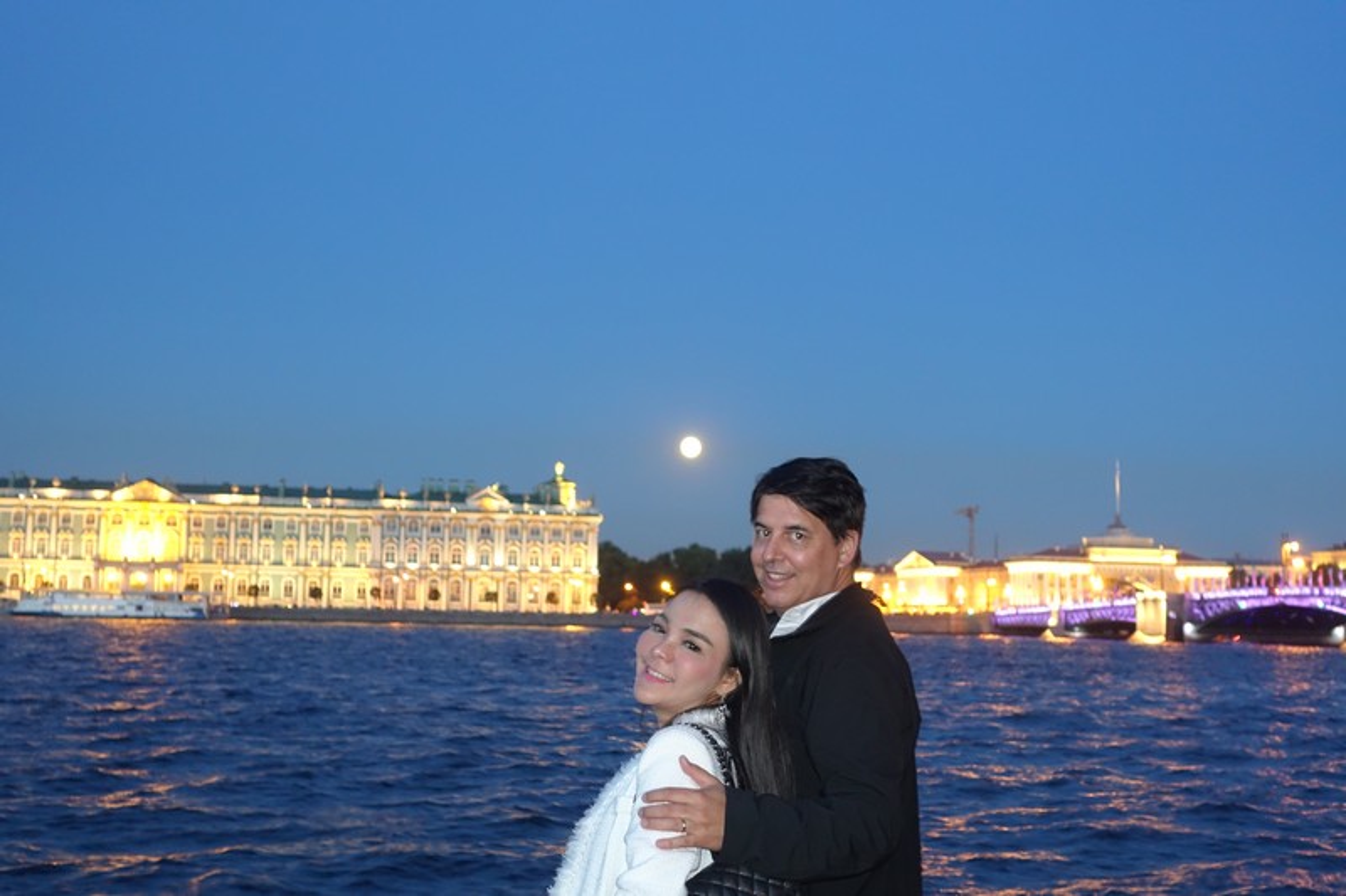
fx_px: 1832
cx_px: 673
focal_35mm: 49
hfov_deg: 40.4
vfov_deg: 27.5
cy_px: 448
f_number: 2.8
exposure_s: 1/8
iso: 800
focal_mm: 17.9
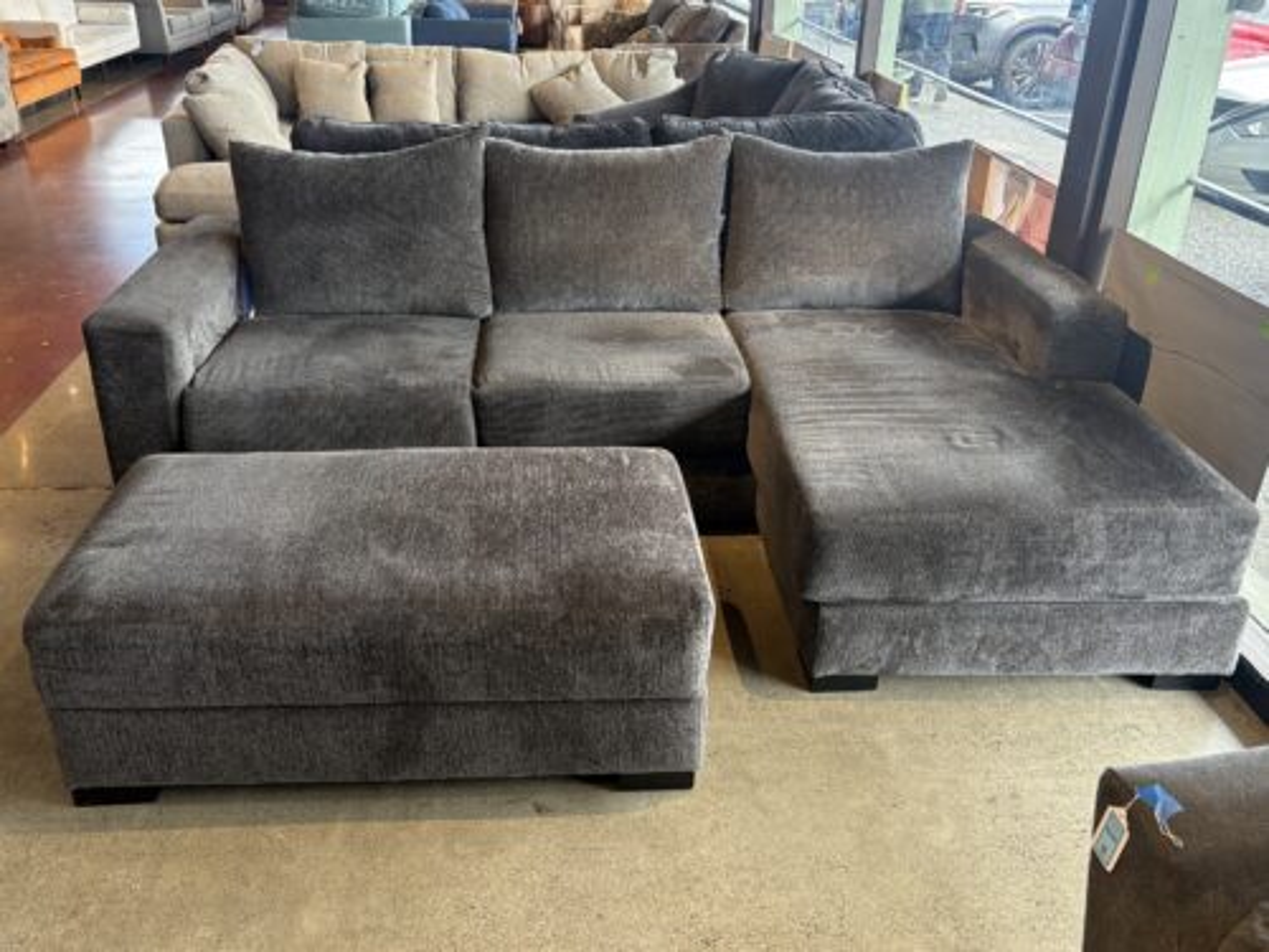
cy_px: 476
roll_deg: -0.4
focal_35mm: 26
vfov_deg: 53.1
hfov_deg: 67.3
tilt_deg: -25.9
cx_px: 634
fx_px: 953
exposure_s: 1/60
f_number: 1.6
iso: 80
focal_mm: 5.96
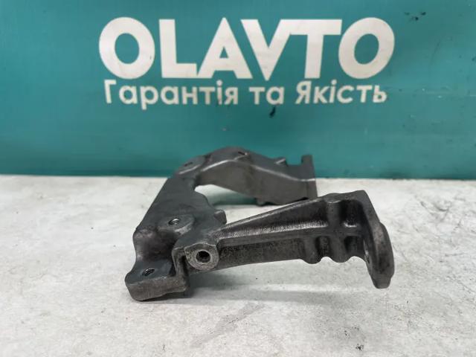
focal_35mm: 26
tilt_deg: -18.5
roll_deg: +0.0
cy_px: 178
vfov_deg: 53.1
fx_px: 358
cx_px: 238
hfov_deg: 67.3
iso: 80
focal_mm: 4.2
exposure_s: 1/100
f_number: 1.6
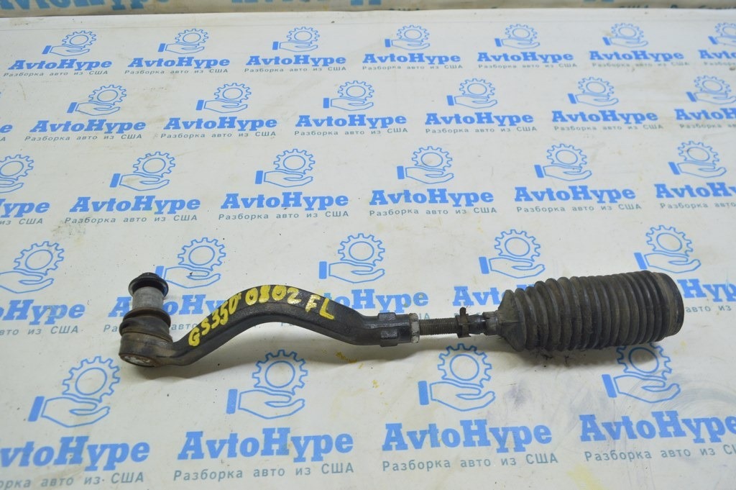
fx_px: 552
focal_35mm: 27
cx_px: 368
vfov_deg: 47.9
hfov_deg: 67.4
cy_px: 245
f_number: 5.6
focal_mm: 18
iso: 400
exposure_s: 1/20
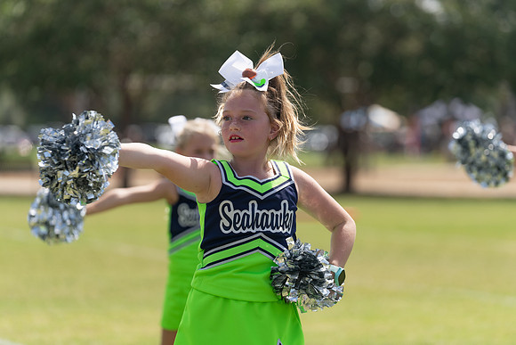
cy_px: 172
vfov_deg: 6.9
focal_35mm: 200
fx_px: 2867
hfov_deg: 10.3
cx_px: 258
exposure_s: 1/1600
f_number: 4
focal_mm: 200
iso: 160
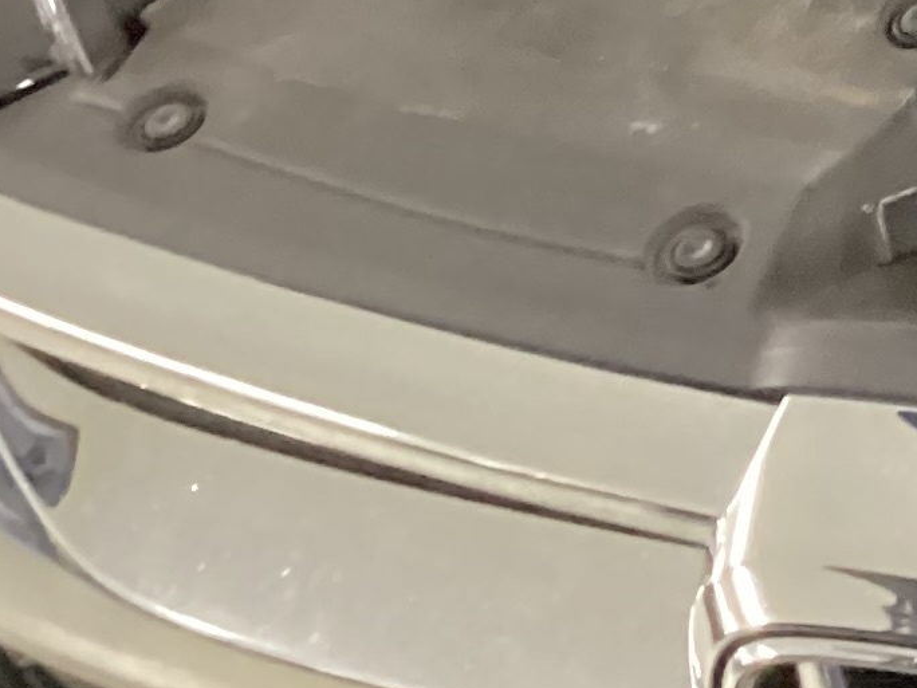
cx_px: 1732
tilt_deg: -32.1
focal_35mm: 148
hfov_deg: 12.1
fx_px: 3921
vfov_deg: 9.3
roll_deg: +7.7
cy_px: -754
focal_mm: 3.3
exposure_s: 1/24
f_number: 2.4
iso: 640
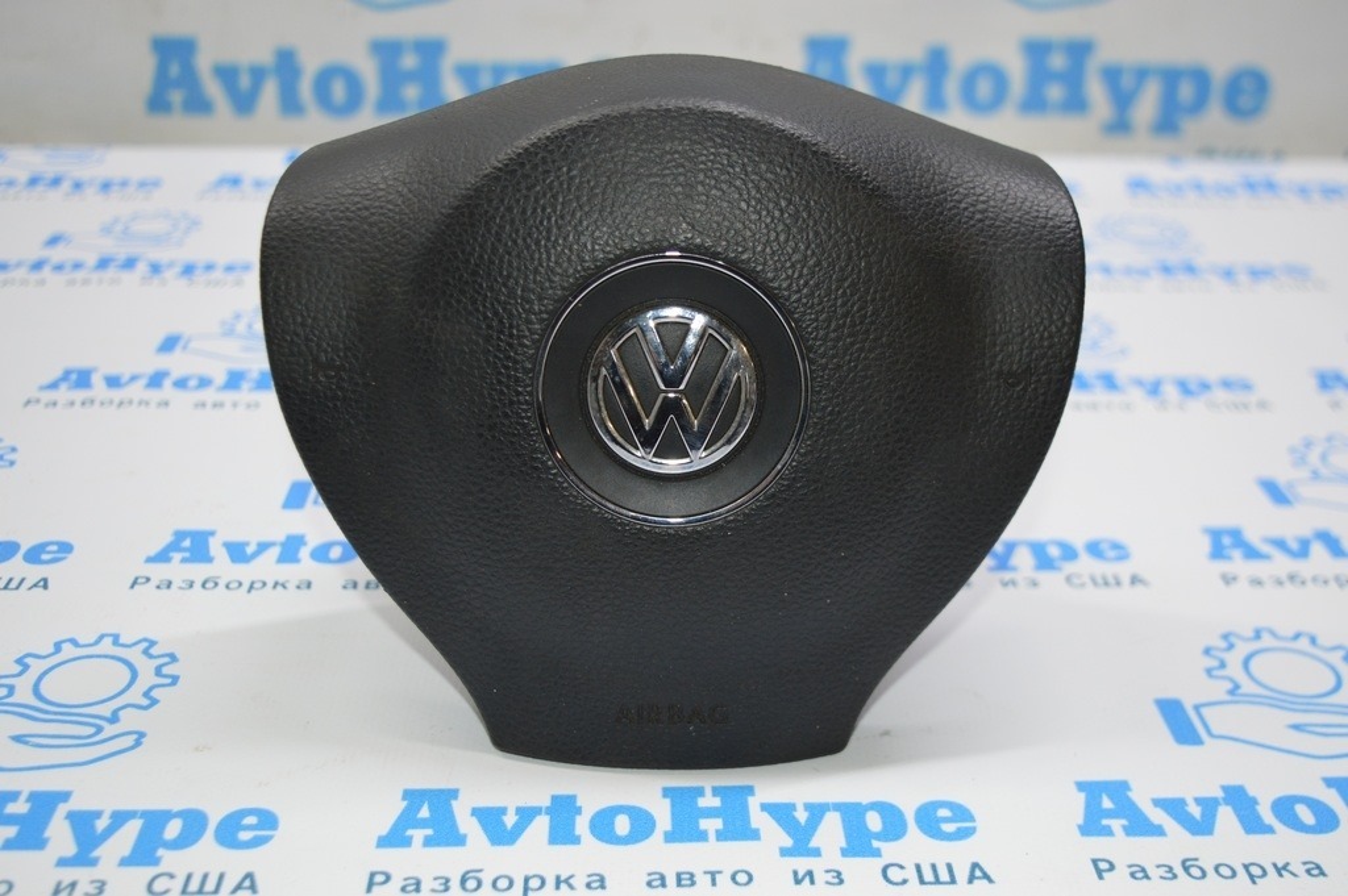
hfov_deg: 43.6
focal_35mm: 45
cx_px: 674
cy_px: 448
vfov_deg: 29.8
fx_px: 1684
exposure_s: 1/60
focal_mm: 30
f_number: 4.2
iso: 500
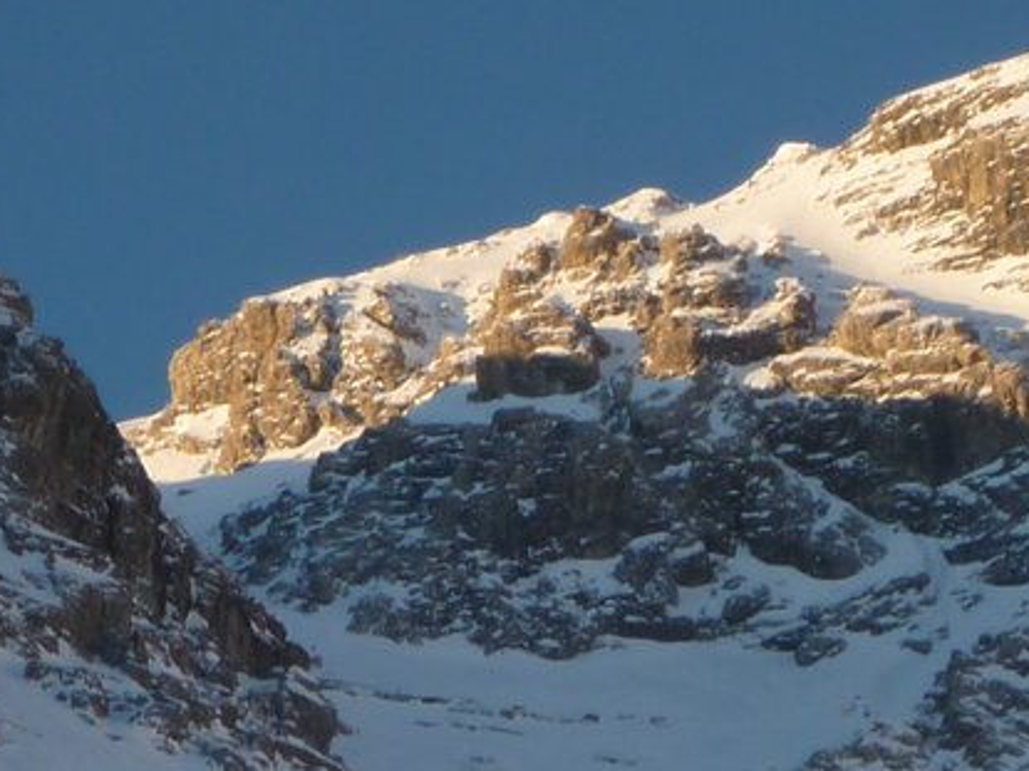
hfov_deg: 7.8
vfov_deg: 5.8
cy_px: 654
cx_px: 682
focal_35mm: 254
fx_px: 7548
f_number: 5.3
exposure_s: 1/125
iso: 80
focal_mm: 11.7
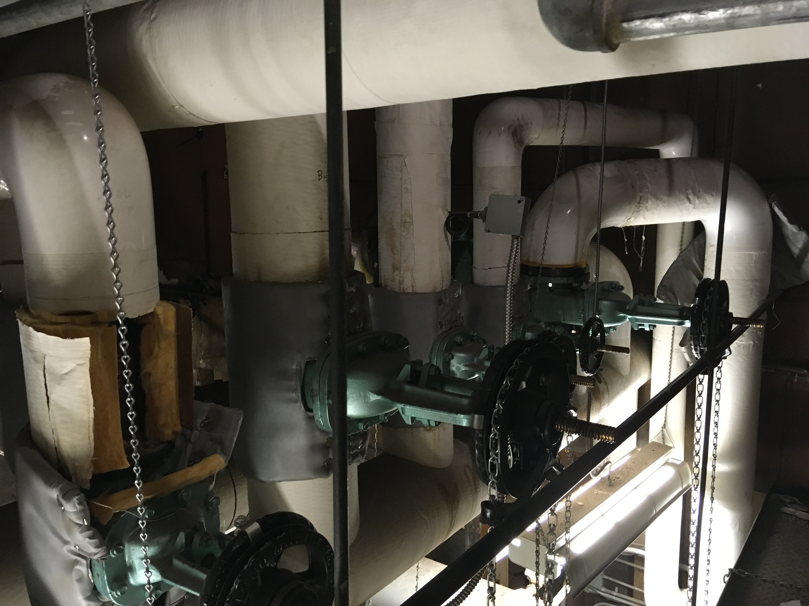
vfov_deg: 48.2
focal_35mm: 29
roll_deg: +2.7
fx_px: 678
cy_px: 303
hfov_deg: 61.7
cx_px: 404
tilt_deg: -10.8
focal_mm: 4.15
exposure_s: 1/15
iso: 200
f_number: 2.2
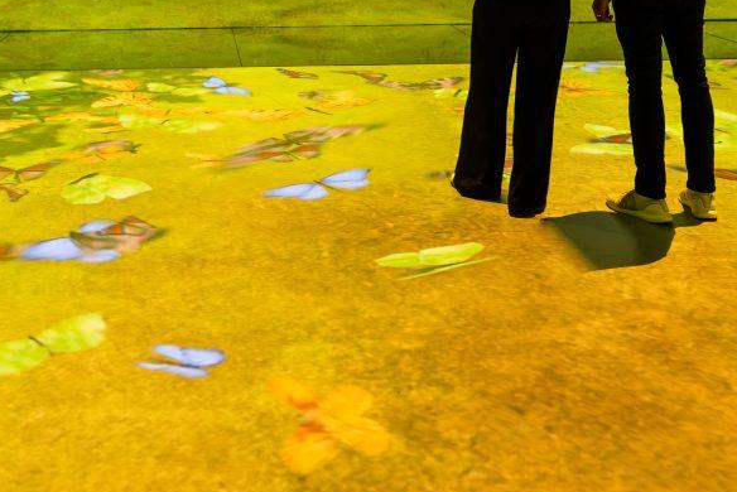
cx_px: 212
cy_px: -135
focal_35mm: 46
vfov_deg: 25.5
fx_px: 942
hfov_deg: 41.8
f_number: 2.8
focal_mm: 14
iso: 640
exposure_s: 1/50
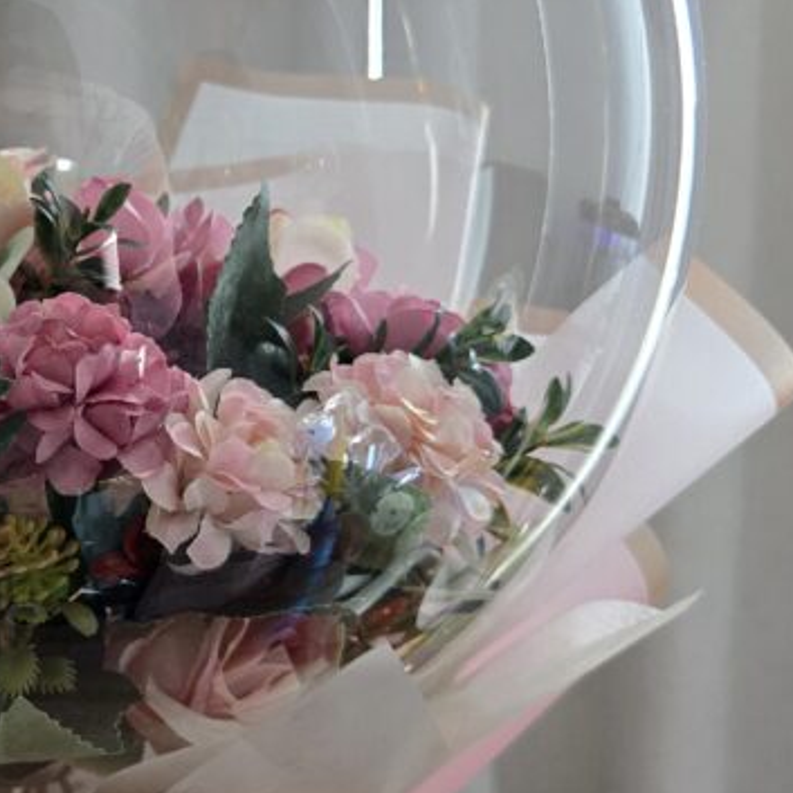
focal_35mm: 59
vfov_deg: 29.1
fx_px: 1529
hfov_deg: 27.8
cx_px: 45
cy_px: 407
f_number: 1.8
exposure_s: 1/120
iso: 640
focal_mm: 5.4
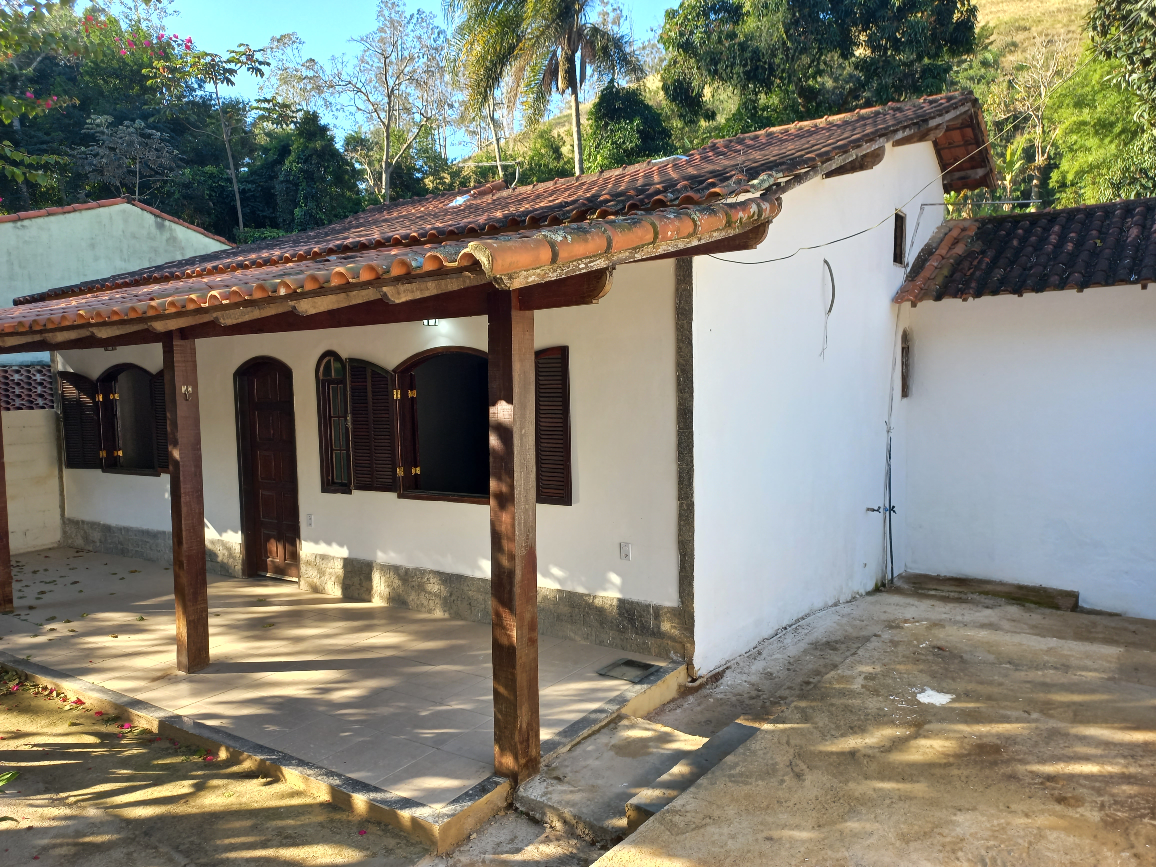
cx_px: 578
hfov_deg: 69.4
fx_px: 835
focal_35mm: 25
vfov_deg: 54.9
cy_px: 434
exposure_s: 1/120
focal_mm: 4.6
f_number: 1.8
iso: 25
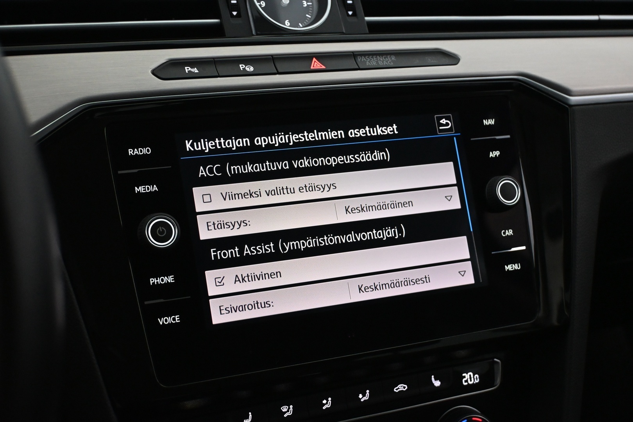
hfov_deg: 38.9
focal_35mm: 51
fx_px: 897
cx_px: 316
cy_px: 211
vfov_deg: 26.5
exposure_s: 1/60
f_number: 5
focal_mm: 34
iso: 3600
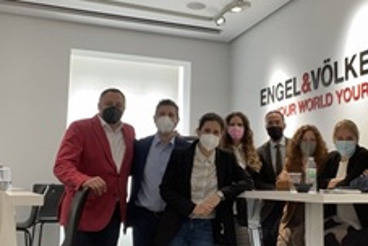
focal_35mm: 48
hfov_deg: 40.6
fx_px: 491
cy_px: 123
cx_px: 245
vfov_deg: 28.2
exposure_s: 1/50
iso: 125
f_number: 2.2
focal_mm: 2.71
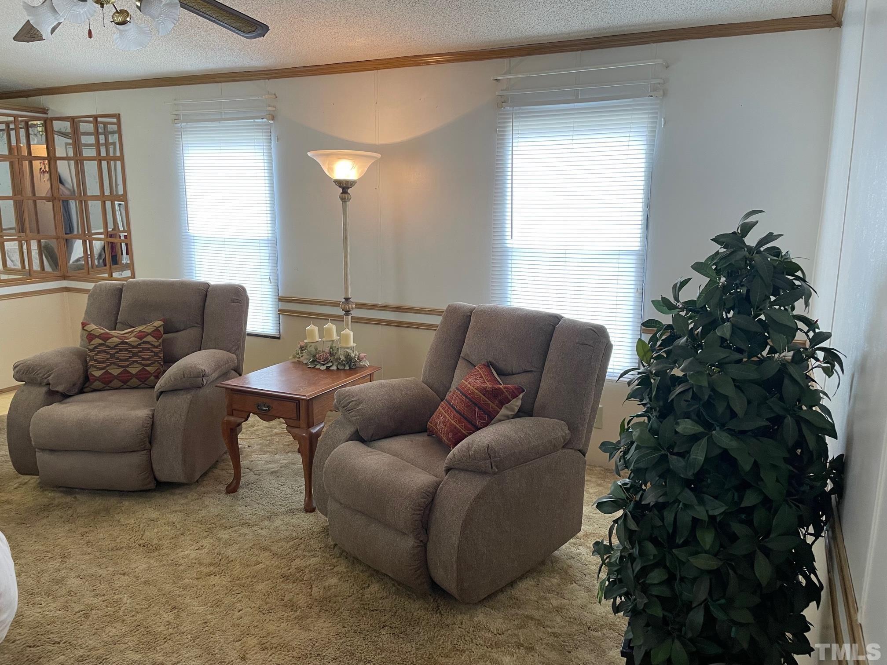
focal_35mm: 26
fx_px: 666
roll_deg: -0.2
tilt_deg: -10.4
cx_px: 444
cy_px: 332
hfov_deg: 67.3
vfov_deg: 53.1
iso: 100
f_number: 1.6
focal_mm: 4.2
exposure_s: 1/60
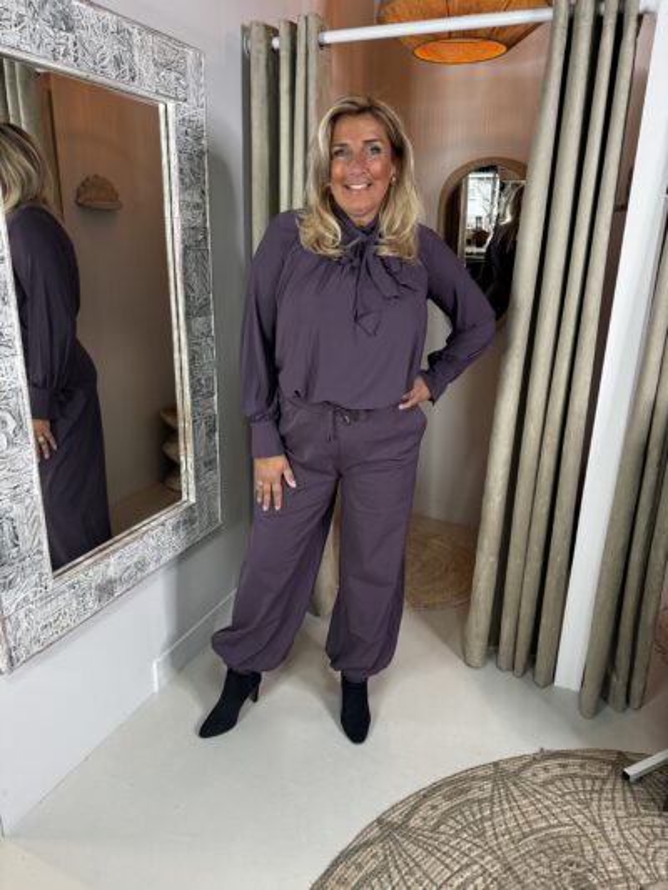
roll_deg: -0.8
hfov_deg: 56.8
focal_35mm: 24
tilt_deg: -19.6
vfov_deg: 71.6
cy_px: 445
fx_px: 617
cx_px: 334
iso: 200
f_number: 1.78
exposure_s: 1/100
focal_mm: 6.76
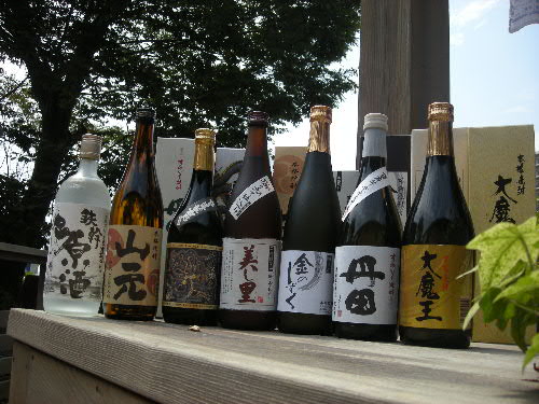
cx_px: 270
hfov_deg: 52.6
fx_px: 545
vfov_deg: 40.7
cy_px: 202
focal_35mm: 35
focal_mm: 5.7
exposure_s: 1/187
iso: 64
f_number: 5.7
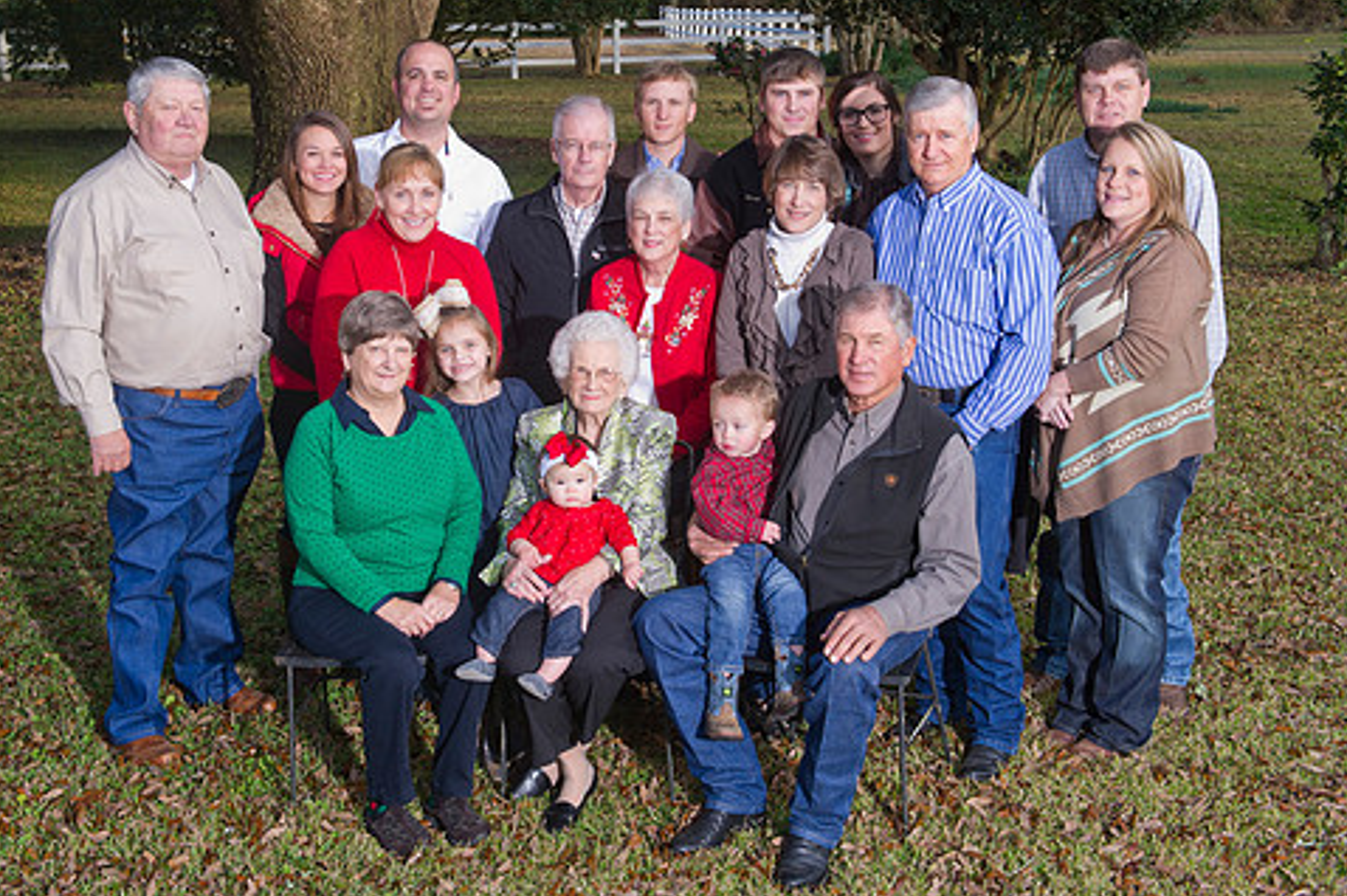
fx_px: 1907
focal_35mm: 51
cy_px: 366
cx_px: 628
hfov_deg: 38.9
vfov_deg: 26.4
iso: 1000
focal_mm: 42
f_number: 8
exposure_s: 1/200
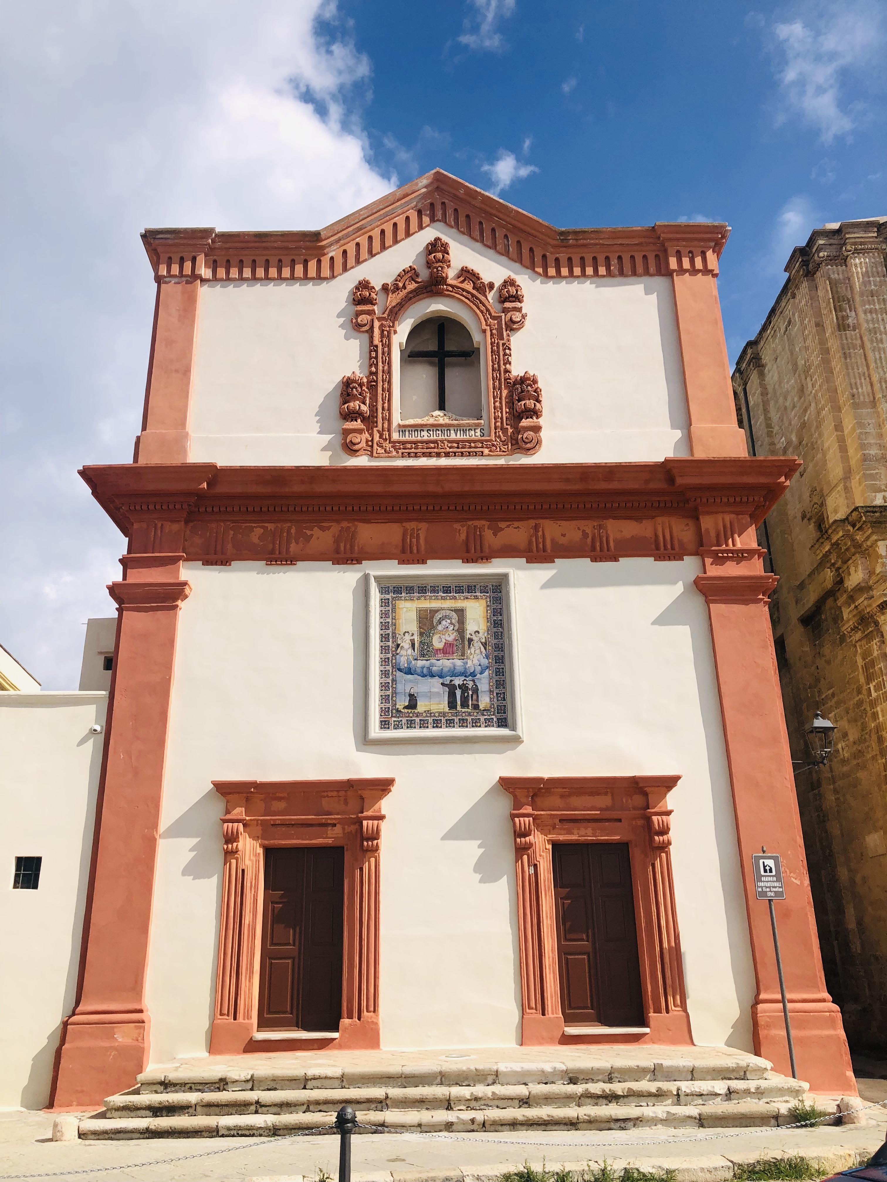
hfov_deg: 49.7
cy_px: 591
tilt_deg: +22.5
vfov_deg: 63.4
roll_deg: +1.4
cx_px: 444
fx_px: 957
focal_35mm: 28
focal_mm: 4
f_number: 1.8
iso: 20
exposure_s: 1/3436
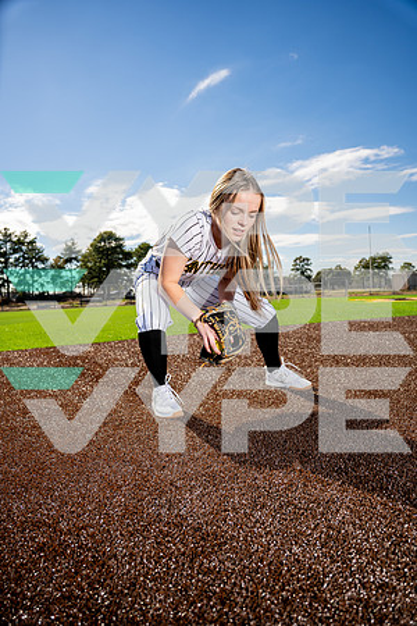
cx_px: 208
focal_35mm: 24
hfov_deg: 53.1
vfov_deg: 73.7
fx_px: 417
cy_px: 313
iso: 100
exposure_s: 1/1000
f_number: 4
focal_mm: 24
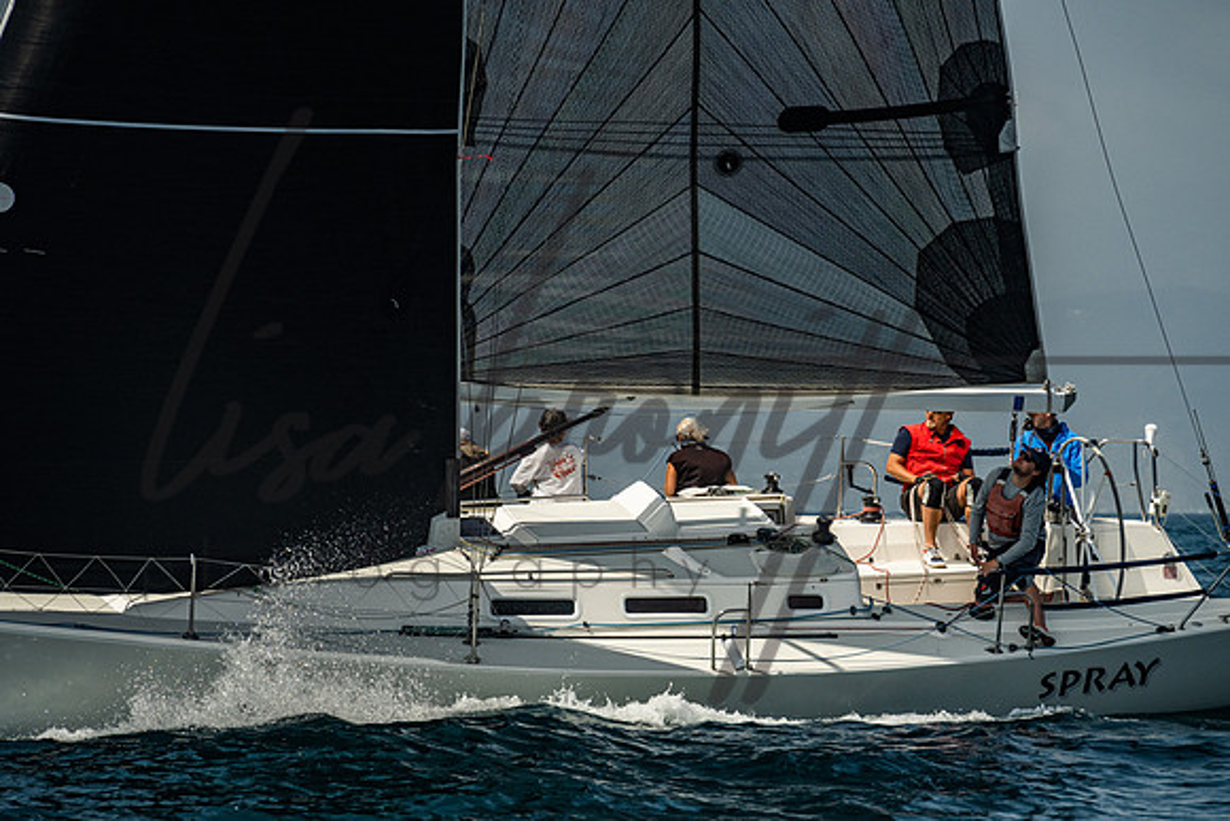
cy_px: 471
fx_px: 9133
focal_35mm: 267
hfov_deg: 7.7
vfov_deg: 5.1
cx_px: 652
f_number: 6.3
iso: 320
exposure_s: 1/2000
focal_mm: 200
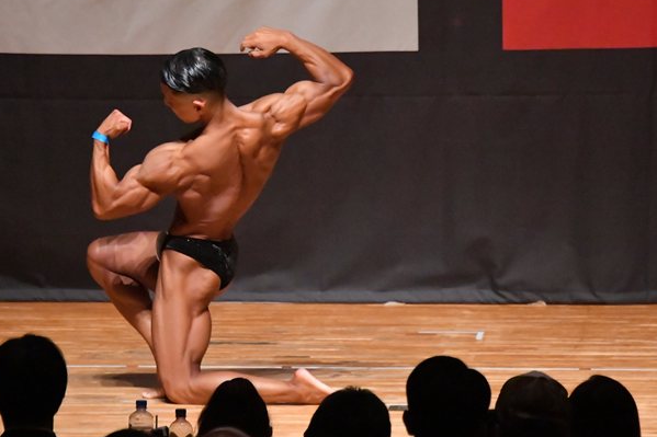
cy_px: 203
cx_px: 302
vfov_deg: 3.5
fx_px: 7079
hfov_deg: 5.3
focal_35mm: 388
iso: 12800
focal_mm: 200
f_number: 5.6
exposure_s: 1/400
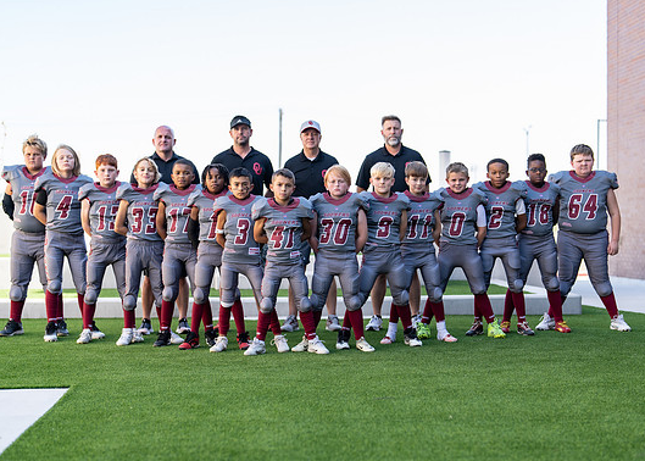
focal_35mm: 61
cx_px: 335
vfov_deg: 23.3
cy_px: 255
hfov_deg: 32.2
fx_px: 1118
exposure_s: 1/1000
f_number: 1.6
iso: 100
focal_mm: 50
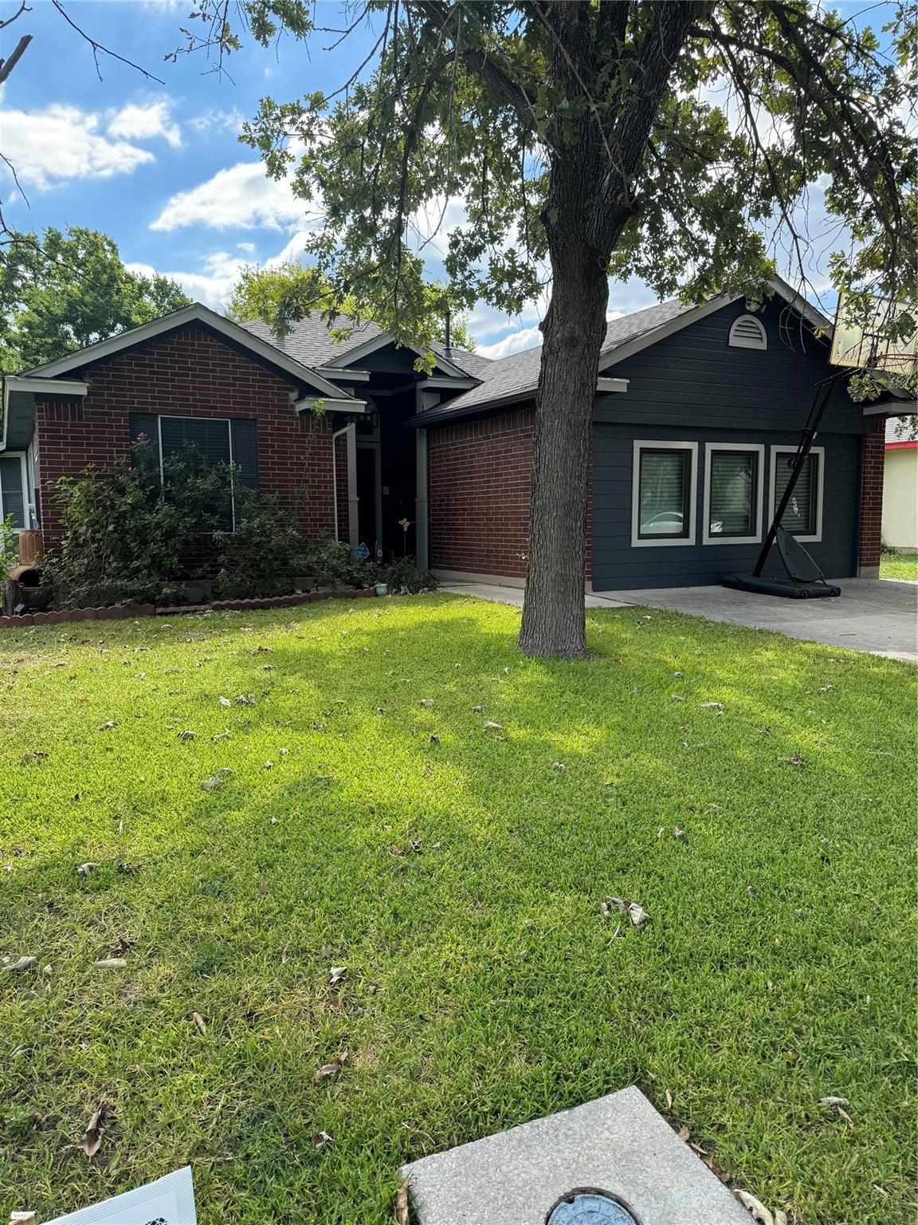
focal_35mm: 24
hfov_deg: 56.8
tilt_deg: -6.1
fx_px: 849
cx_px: 459
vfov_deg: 71.6
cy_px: 612
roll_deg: +0.9
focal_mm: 6.76
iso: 80
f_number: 1.78
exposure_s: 1/1010
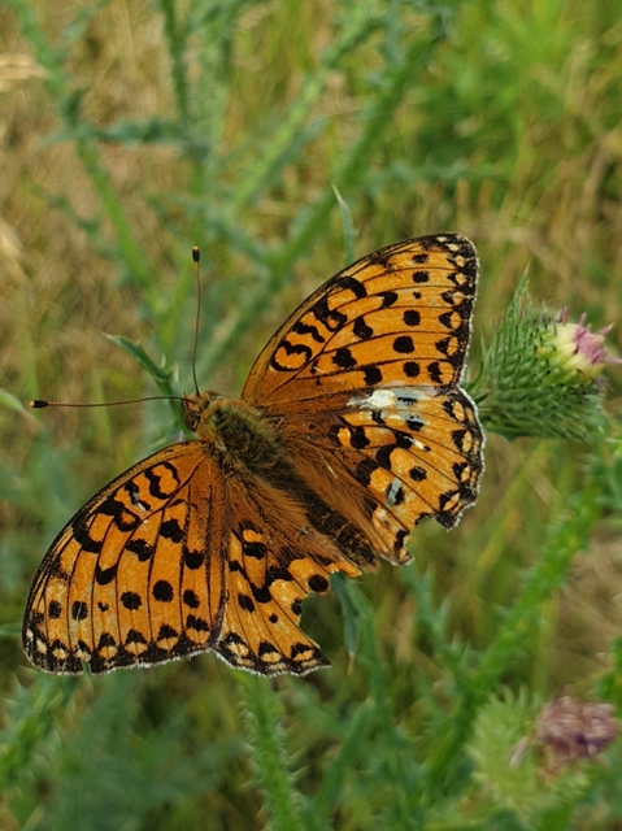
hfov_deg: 53.0
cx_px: 311
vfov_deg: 67.3
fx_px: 624
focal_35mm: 26
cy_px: 416
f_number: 2.4
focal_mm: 4.3
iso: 50
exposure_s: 1/470
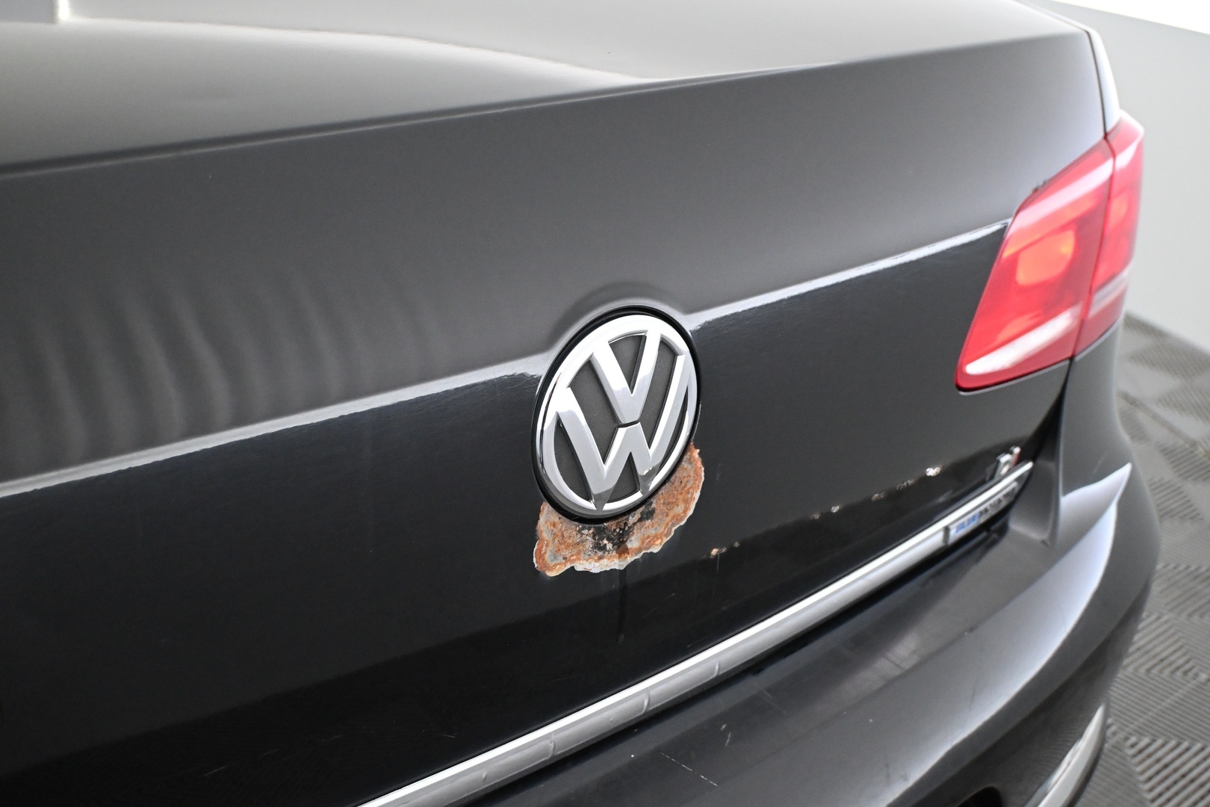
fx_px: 1412
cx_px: 605
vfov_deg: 31.9
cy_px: 404
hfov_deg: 46.4
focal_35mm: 42
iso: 3200
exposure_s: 1/80
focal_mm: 28
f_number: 4.5
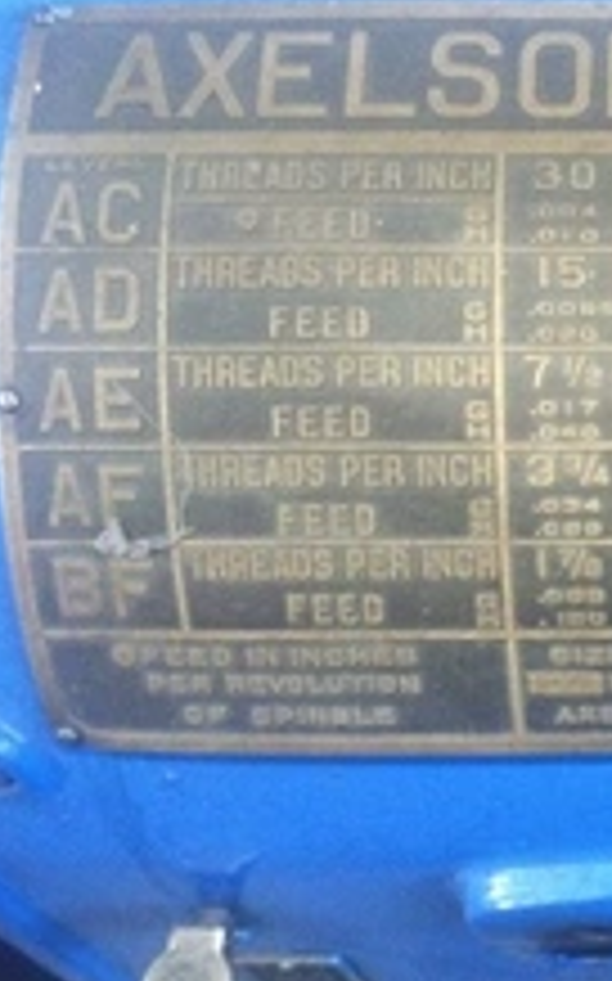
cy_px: 407
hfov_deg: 17.6
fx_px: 1817
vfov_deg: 30.2
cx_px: 850
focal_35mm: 68
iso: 320
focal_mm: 3.85
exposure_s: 1/17
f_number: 2.8
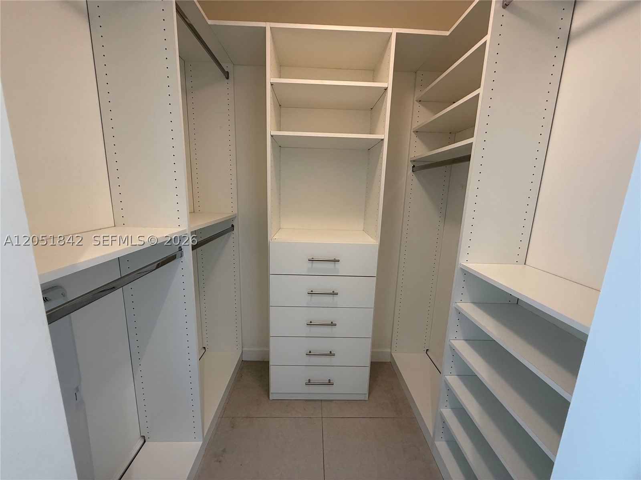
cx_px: 320
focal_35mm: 14
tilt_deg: -9.0
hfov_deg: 102.1
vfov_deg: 85.7
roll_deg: -2.0
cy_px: 240
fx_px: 259
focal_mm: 2.22
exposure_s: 1/120
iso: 125
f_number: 2.2
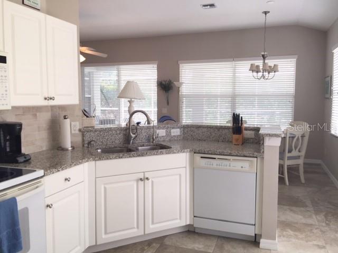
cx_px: 169
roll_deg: -0.9
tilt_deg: -2.6
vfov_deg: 48.2
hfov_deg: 61.7
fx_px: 283
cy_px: 126
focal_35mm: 29
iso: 32
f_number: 2.2
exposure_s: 1/60
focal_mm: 4.15
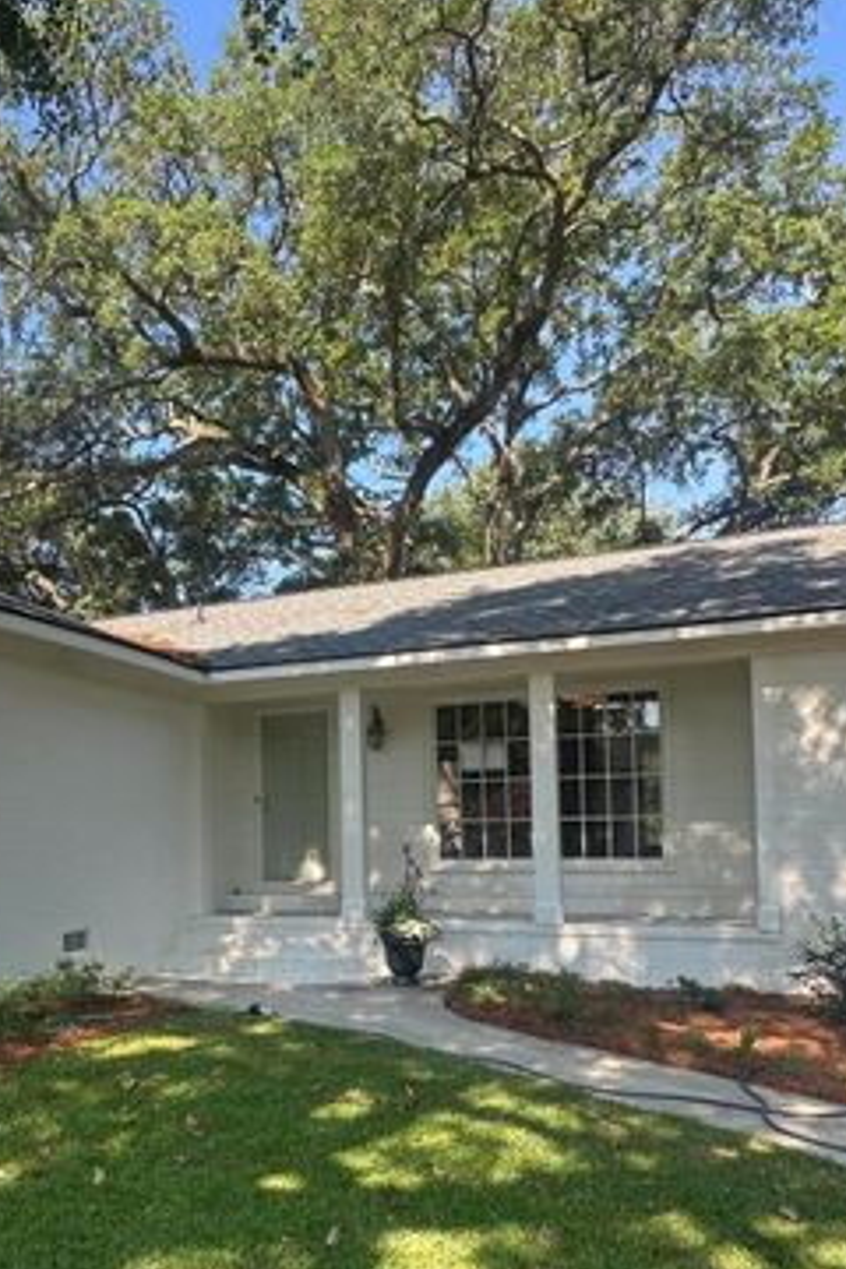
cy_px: 813
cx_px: 261
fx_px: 952
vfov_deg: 66.1
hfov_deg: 46.9
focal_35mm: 27
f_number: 2.2
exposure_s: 1/319
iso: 40
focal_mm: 2.22
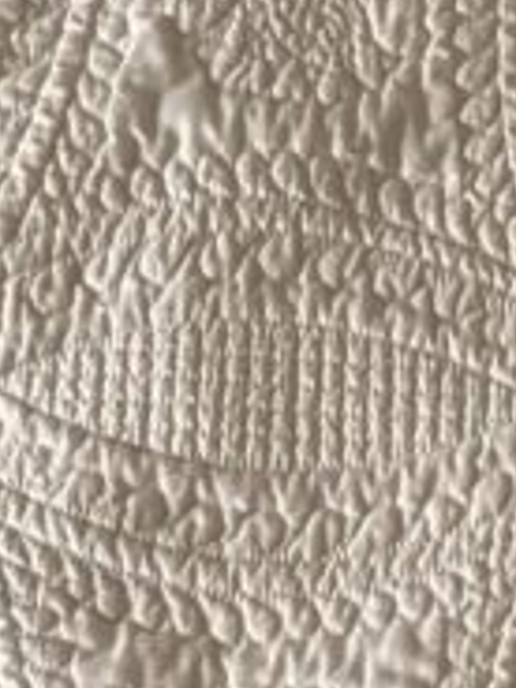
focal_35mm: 145
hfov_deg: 9.9
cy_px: 871
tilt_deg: -73.1
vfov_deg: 13.2
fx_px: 2882
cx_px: 763
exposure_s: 1/120
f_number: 1.5
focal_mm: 5.7
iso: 125
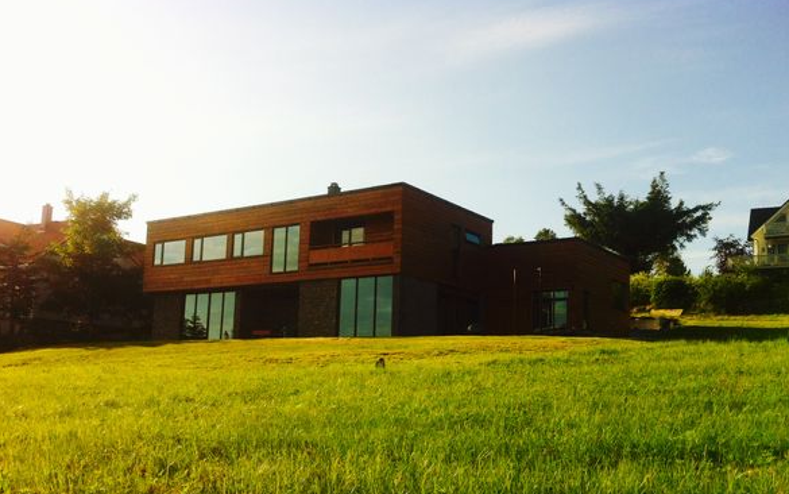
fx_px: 817
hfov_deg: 51.5
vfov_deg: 33.5
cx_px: 397
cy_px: 287
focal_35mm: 38
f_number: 2.8
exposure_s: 1/1371
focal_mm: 3.85
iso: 80
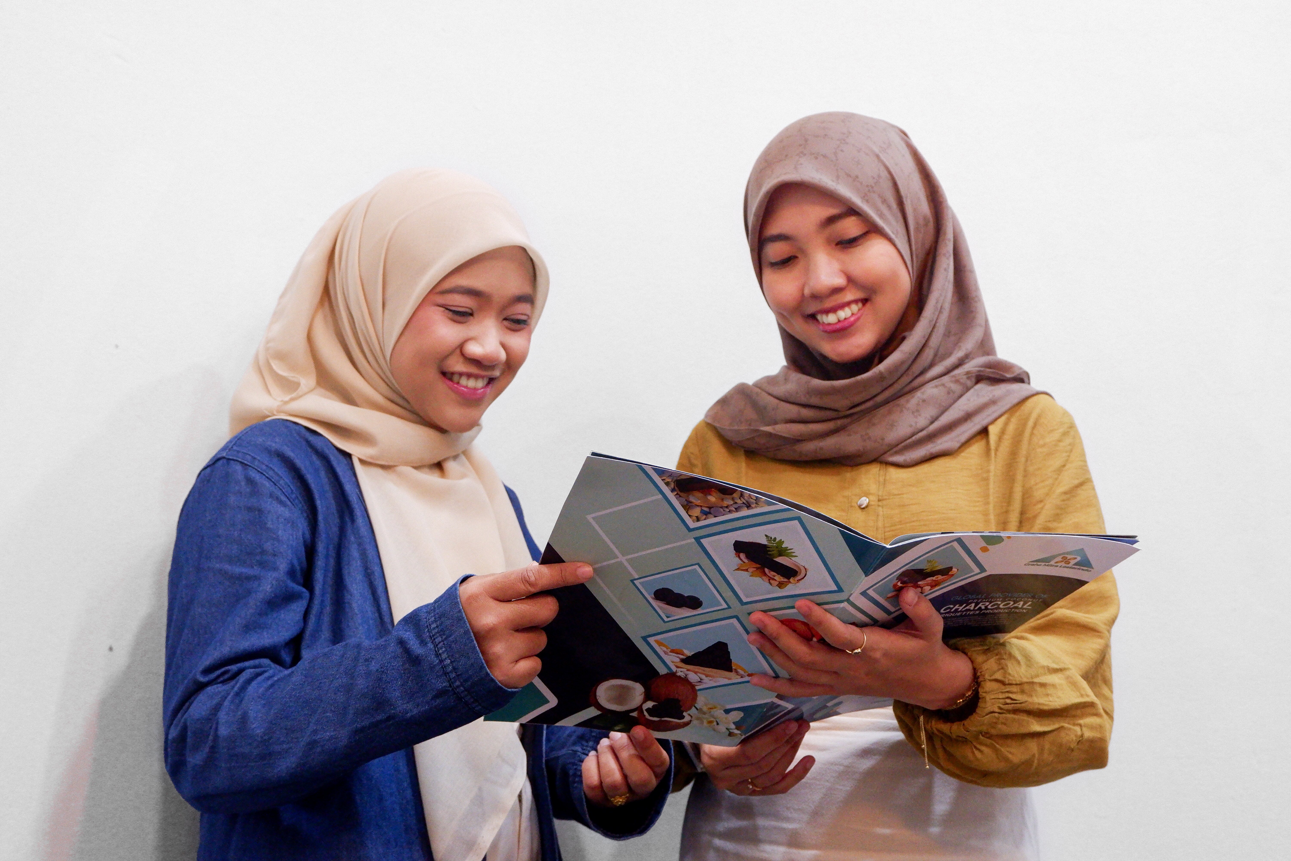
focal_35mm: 36
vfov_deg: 36.9
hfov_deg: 53.1
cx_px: 646
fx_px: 1291
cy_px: 430
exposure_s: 1/125
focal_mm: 24.9
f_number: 4.4
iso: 3200
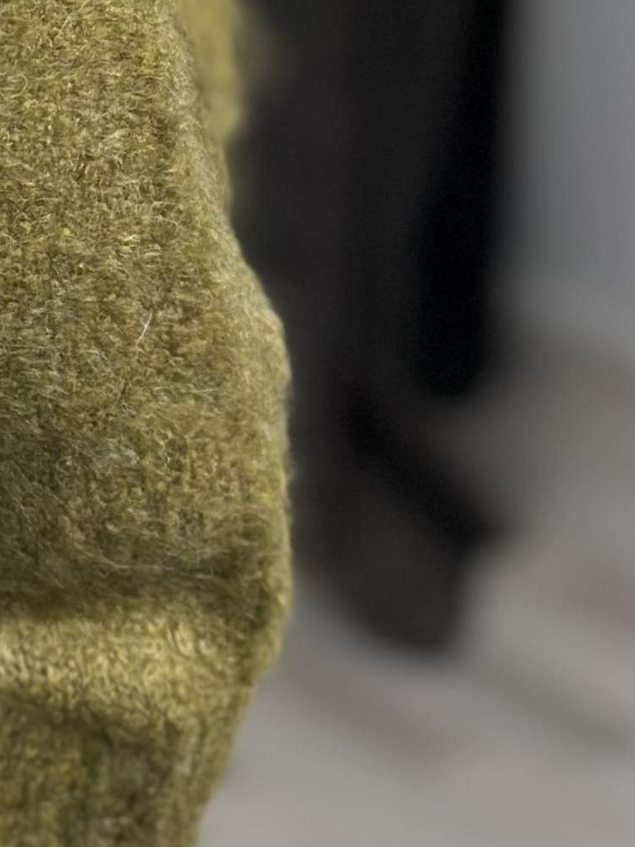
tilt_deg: -34.8
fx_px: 4747
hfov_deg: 7.5
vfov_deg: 9.9
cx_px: -334
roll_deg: +4.9
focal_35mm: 194
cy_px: -412
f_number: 1.78
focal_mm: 6.86
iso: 80
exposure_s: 1/100
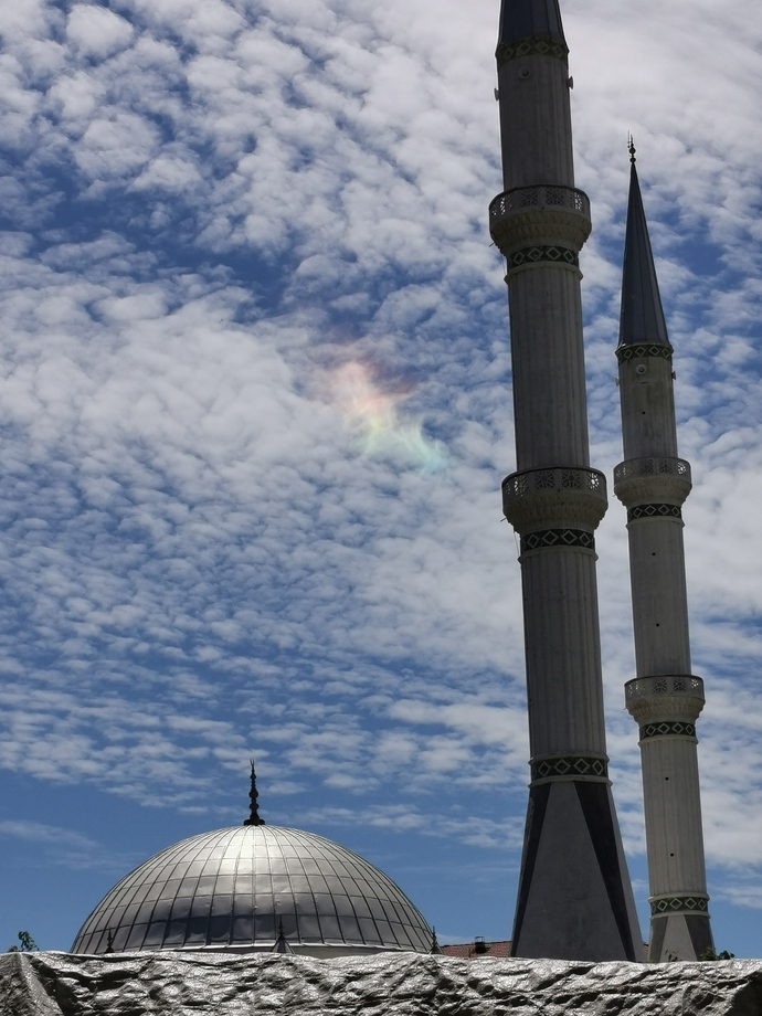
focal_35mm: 88
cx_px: 381
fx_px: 2583
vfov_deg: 22.3
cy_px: 508
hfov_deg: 16.8
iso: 50
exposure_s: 1/12658
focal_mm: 5.56
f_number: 1.6
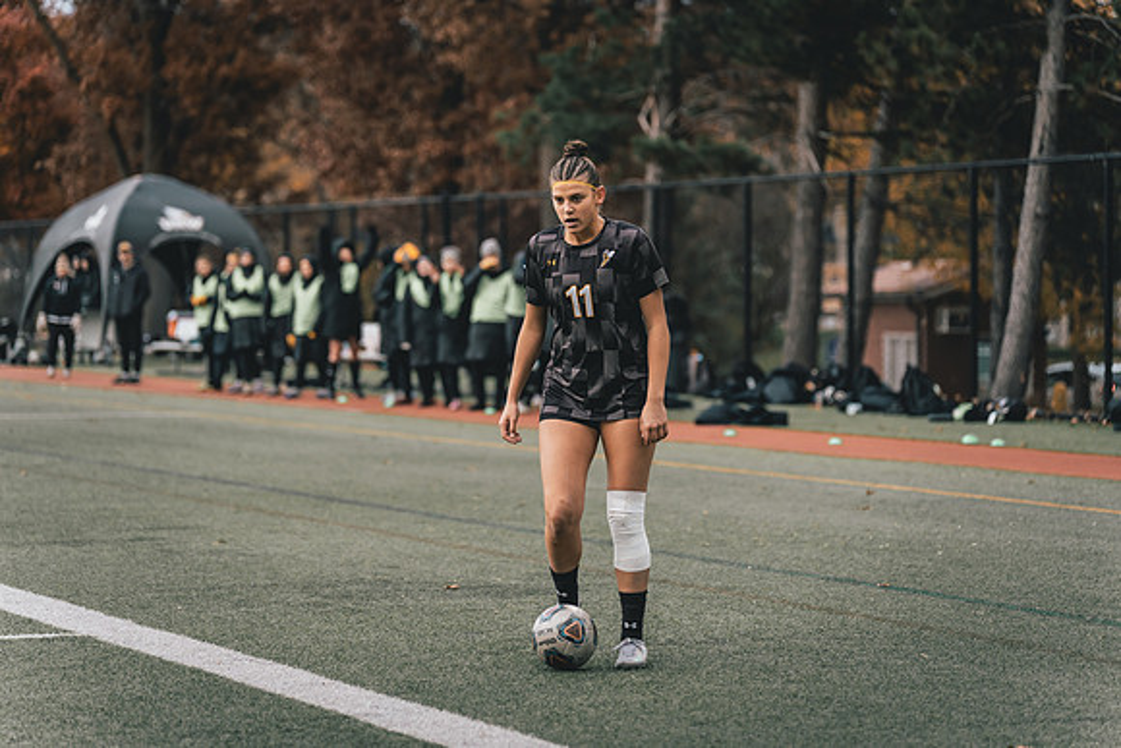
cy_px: 374
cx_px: 560
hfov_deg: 17.3
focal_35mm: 118
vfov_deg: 11.6
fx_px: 3685
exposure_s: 1/1250
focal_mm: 116
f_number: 2.8
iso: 400
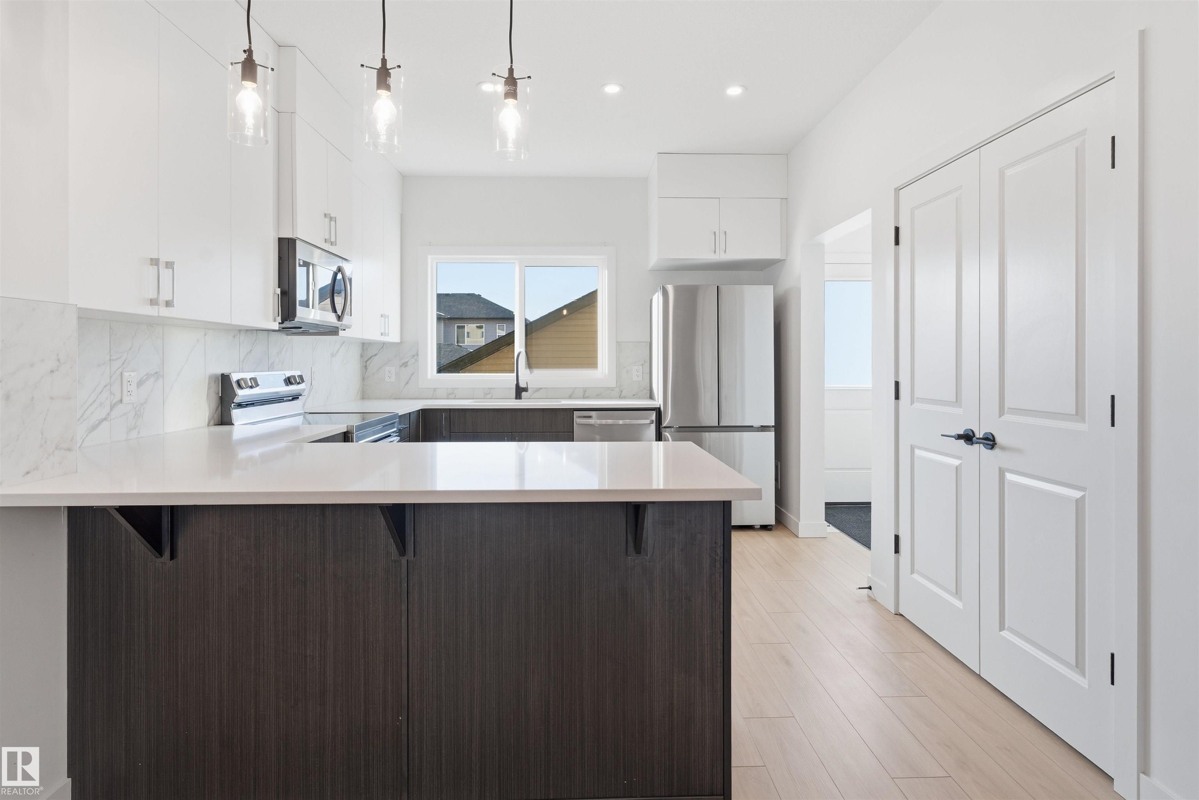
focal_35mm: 18
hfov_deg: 89.0
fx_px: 610
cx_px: 600
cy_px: 400
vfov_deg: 66.5
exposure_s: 1/320
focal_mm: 18.3
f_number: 7.1
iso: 400
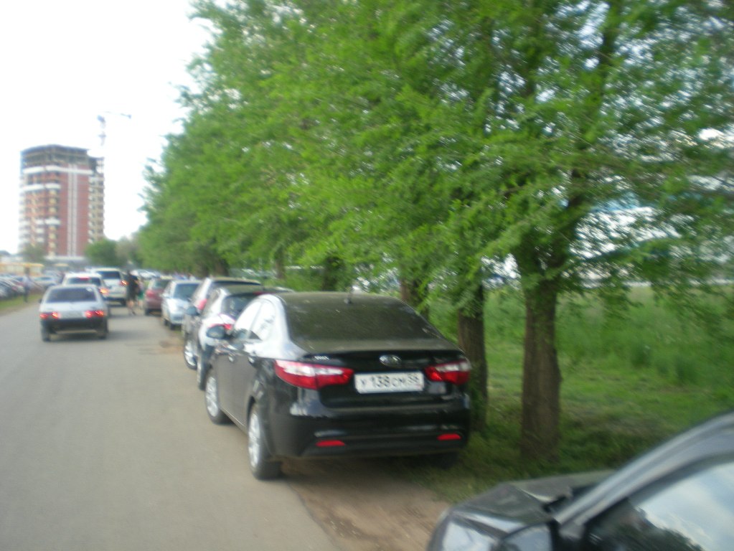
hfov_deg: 49.0
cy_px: 276
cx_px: 367
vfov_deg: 37.7
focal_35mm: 38
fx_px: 806
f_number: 3.1
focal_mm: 6.3
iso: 50
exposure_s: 1/128
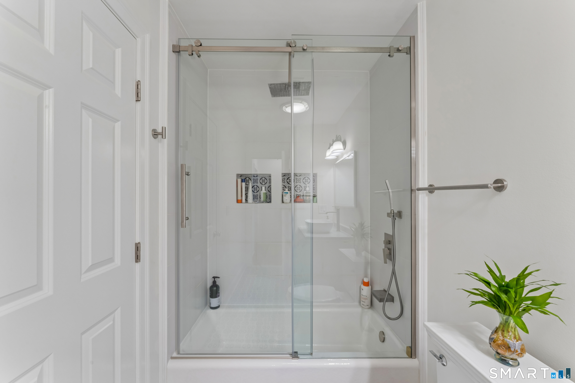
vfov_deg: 81.2
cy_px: 192
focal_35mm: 14
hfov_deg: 104.3
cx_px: 288
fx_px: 224
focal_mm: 14
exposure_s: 1/5
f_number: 13
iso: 400
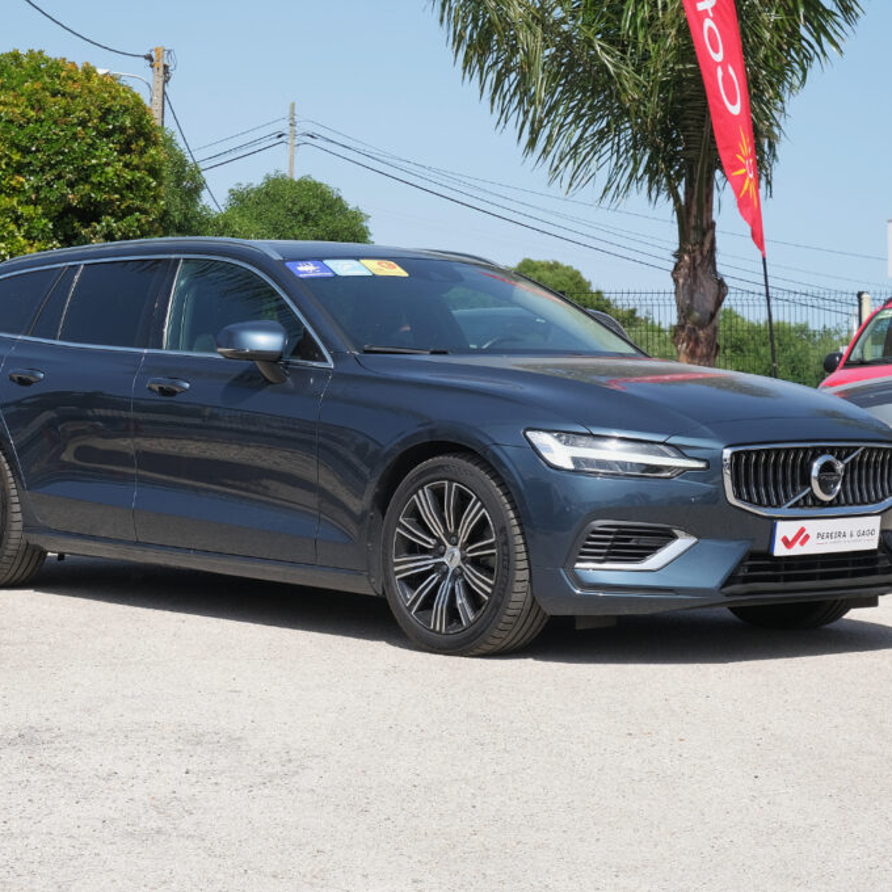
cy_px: 447
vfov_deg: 19.9
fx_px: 2536
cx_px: 386
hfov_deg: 19.9
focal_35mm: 87
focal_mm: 45
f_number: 9
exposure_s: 1/200
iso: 160
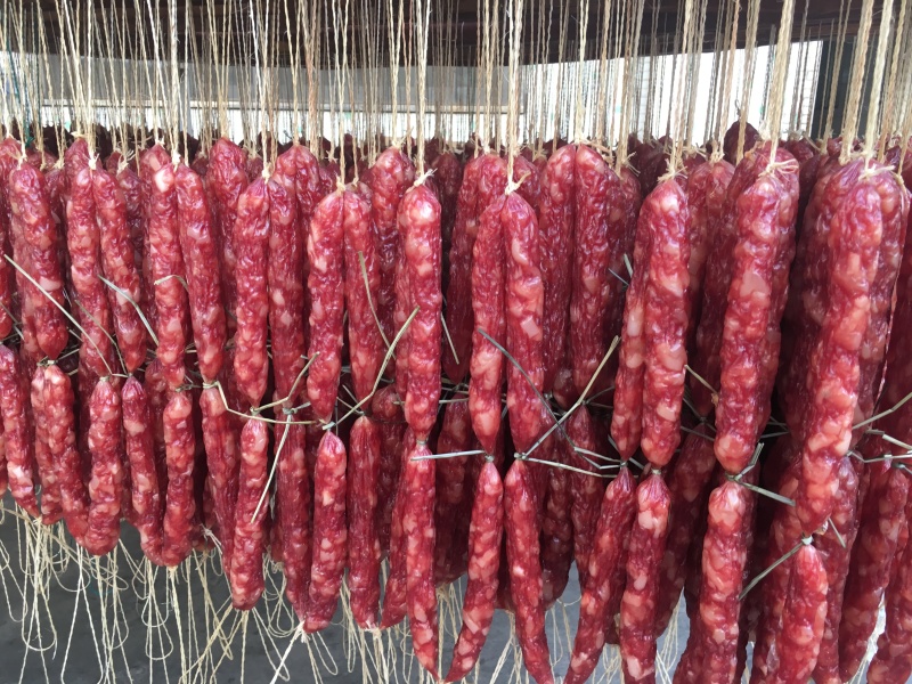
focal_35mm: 29
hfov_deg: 61.7
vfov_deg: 48.2
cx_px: 456
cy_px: 342
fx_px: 764
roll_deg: -0.5
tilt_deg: -14.1
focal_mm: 4.15
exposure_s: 1/33
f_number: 2.2
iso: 25
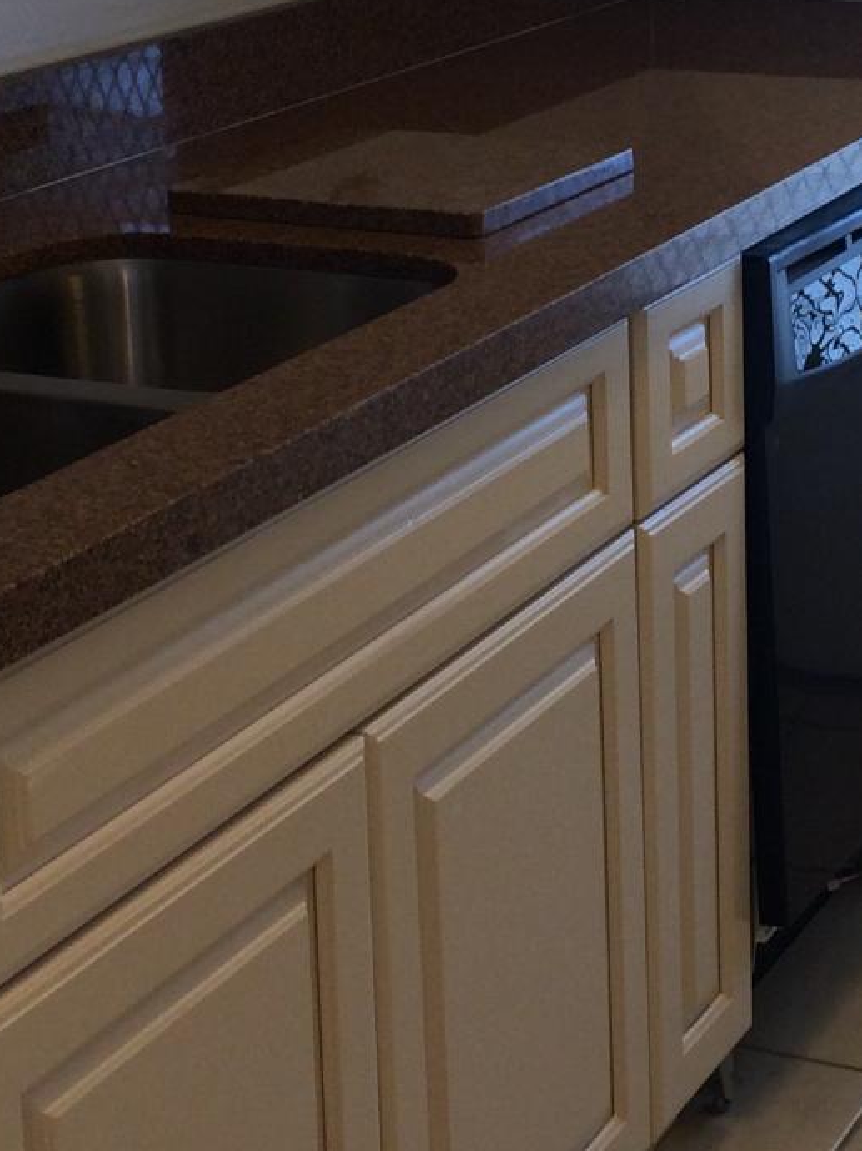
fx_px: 2890
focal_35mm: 87
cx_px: 722
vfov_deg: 22.3
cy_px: 284
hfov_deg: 16.8
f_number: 2.2
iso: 50
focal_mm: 4.12
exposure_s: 1/60
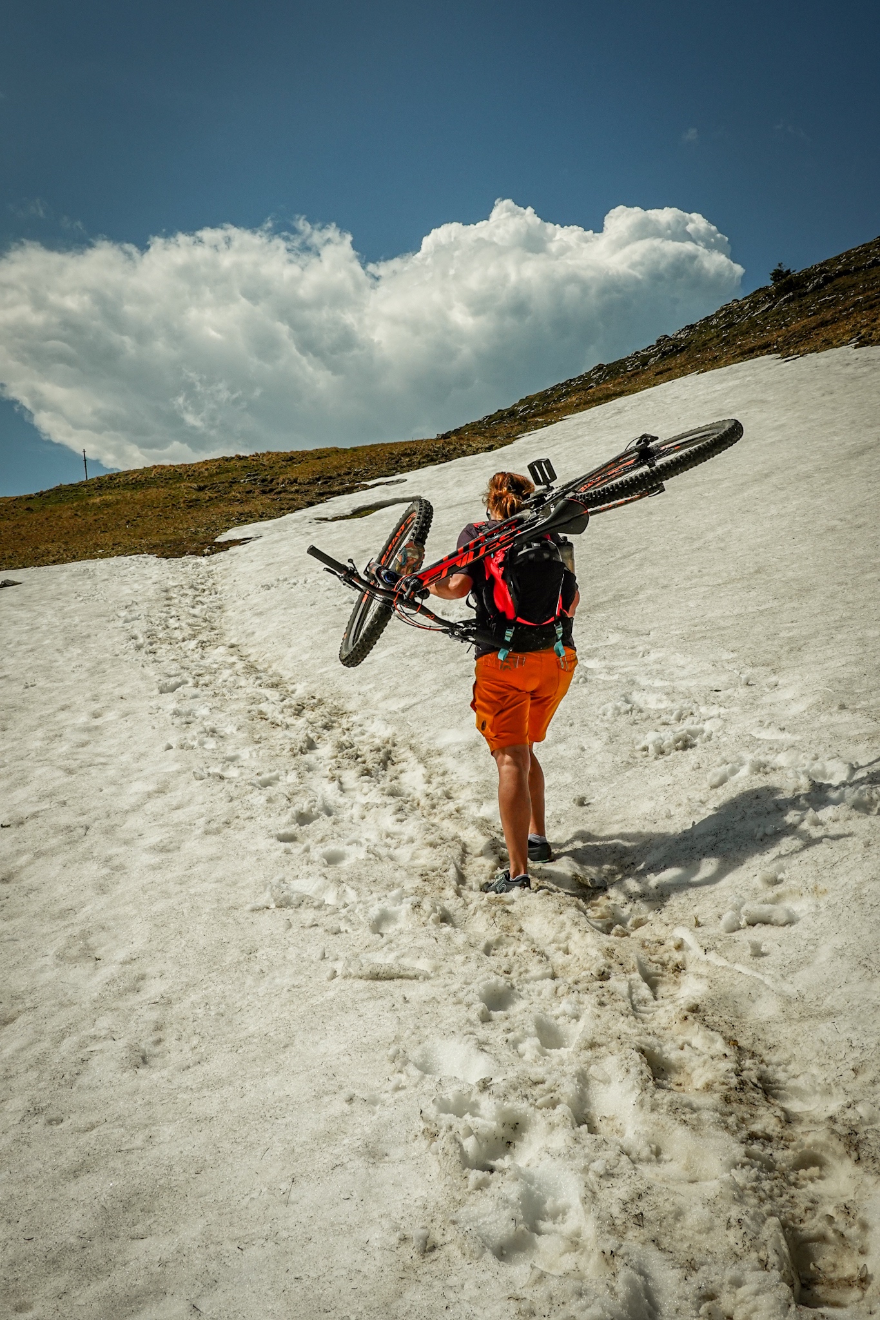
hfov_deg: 35.0
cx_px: 440
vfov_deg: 50.7
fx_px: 1393
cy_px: 660
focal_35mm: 38
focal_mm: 14.12
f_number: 8
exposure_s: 1/1000
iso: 125
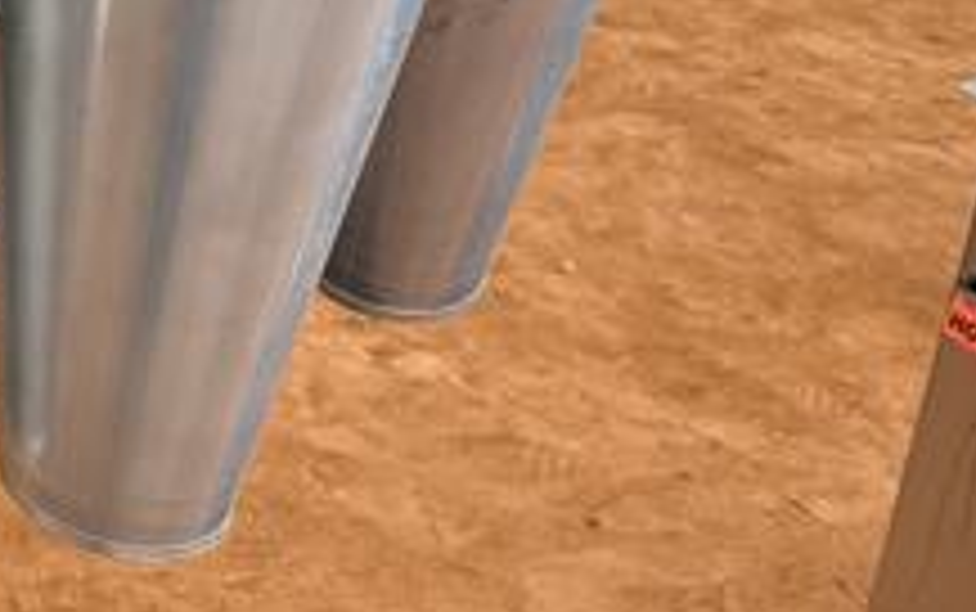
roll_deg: +0.1
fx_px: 2183
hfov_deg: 23.2
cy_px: 558
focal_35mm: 82
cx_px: -182
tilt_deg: -31.3
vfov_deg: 15.7
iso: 200
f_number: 1.78
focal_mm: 6.76
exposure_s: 1/116
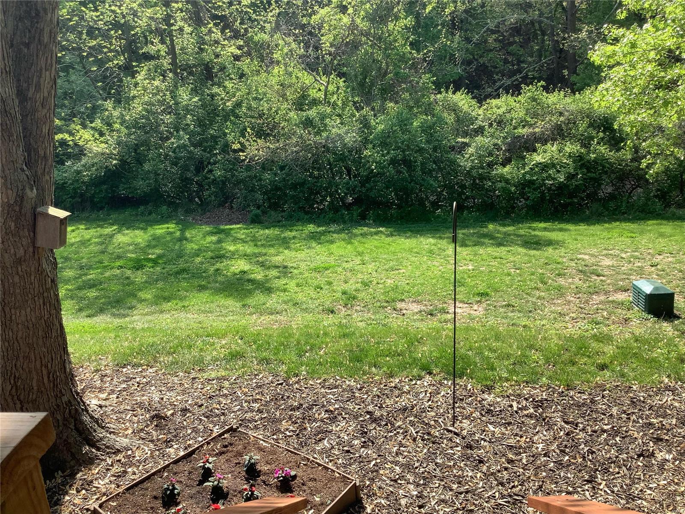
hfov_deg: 58.4
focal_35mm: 31
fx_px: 613
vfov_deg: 45.4
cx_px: 342
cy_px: 257
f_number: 2.4
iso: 25
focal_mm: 3.3
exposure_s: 1/411
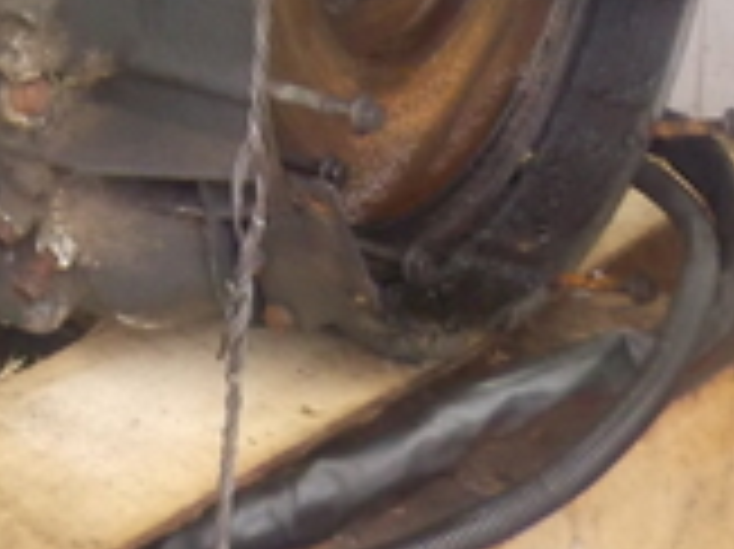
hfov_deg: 16.2
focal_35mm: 118
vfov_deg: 11.5
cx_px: -95
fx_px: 2500
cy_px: -490
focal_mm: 4.1
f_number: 3.3
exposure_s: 1/30
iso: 250
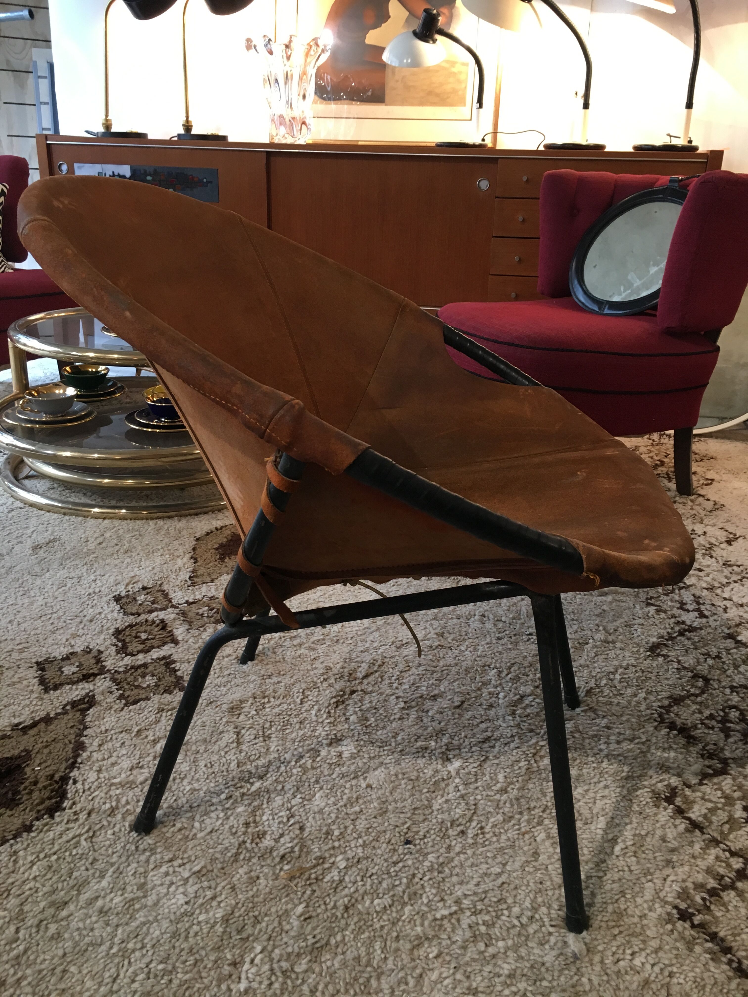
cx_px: 374
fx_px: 836
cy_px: 498
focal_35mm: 29
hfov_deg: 48.2
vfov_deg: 61.7
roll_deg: -1.7
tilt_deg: -21.5
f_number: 2.2
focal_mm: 4.15
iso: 125
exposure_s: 1/33
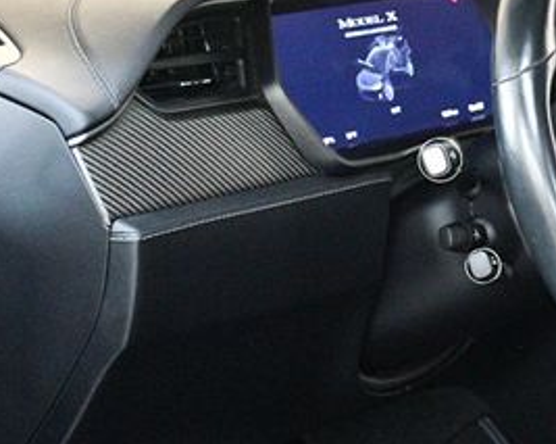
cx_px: 589
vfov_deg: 13.2
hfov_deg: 16.0
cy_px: 190
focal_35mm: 117
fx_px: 1923
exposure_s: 1/60
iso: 11400
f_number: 4.2
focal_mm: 35
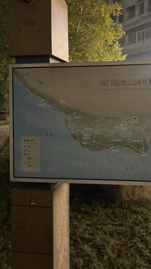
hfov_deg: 31.8
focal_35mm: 36
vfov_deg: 55.0
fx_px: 256
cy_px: 110
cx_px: 124
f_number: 1.78
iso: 1000
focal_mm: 6.76
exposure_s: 1/31
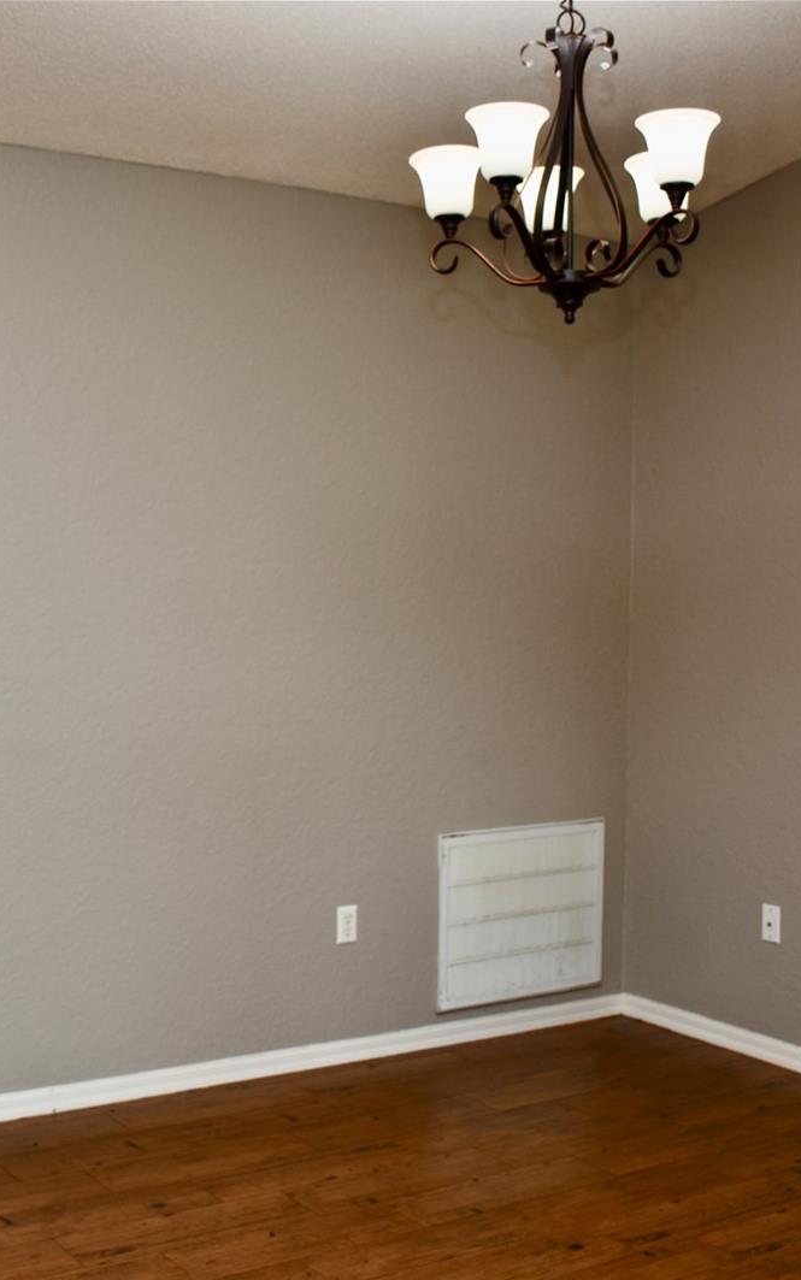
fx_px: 1606
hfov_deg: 27.8
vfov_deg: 43.5
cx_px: 245
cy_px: 641
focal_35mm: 46
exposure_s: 1/60
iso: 100
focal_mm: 20
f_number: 4
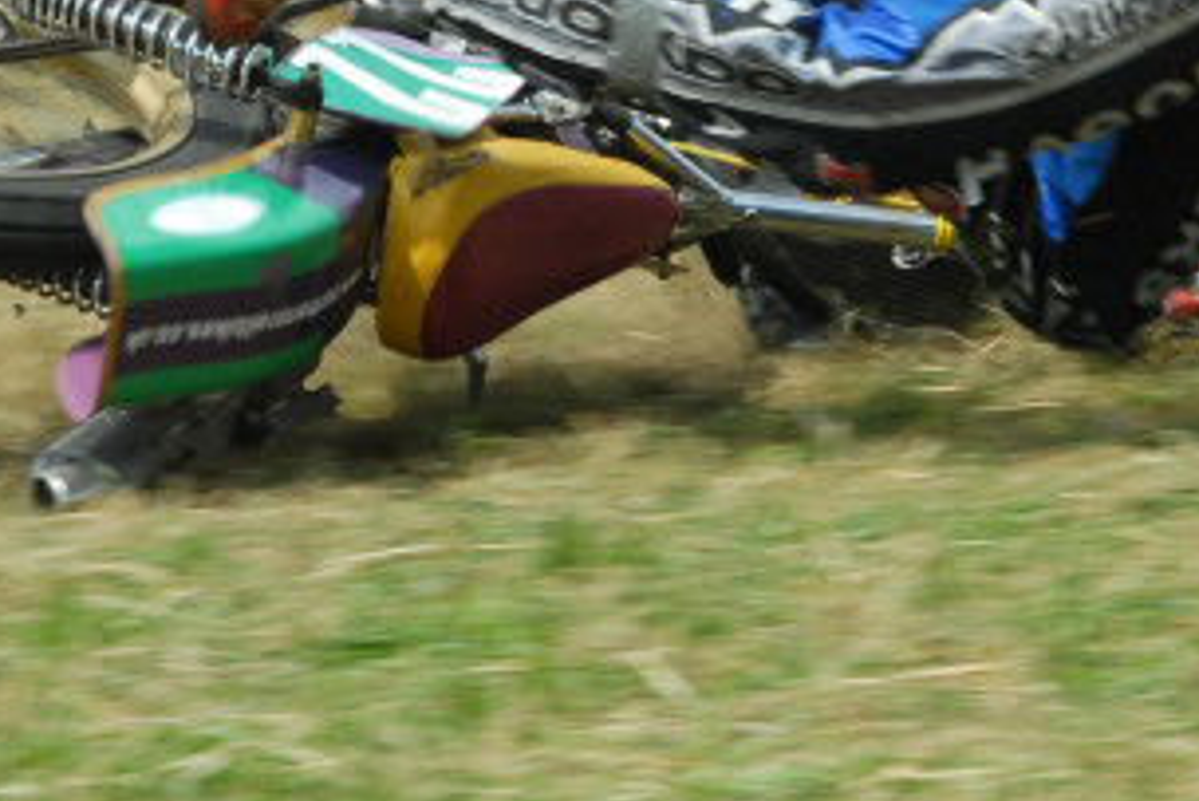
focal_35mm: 593
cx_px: 734
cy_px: -32
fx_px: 19759
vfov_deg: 2.3
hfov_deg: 3.5
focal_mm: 150
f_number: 10
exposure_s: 1/320
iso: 400
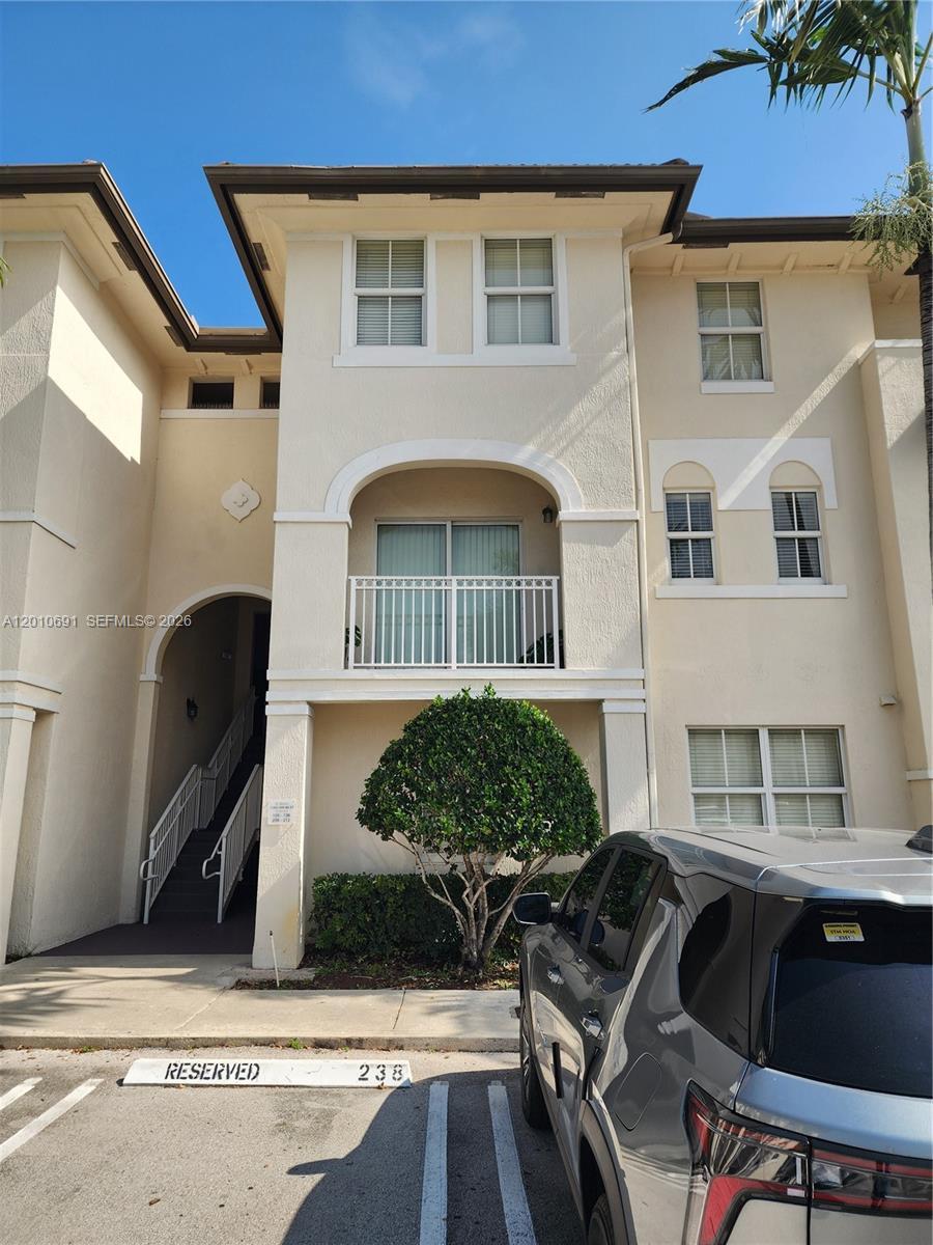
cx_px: 466
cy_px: 622
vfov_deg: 73.9
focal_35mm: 23
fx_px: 827
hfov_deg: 58.9
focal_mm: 6.4
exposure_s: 1/834
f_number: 1.8
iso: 12
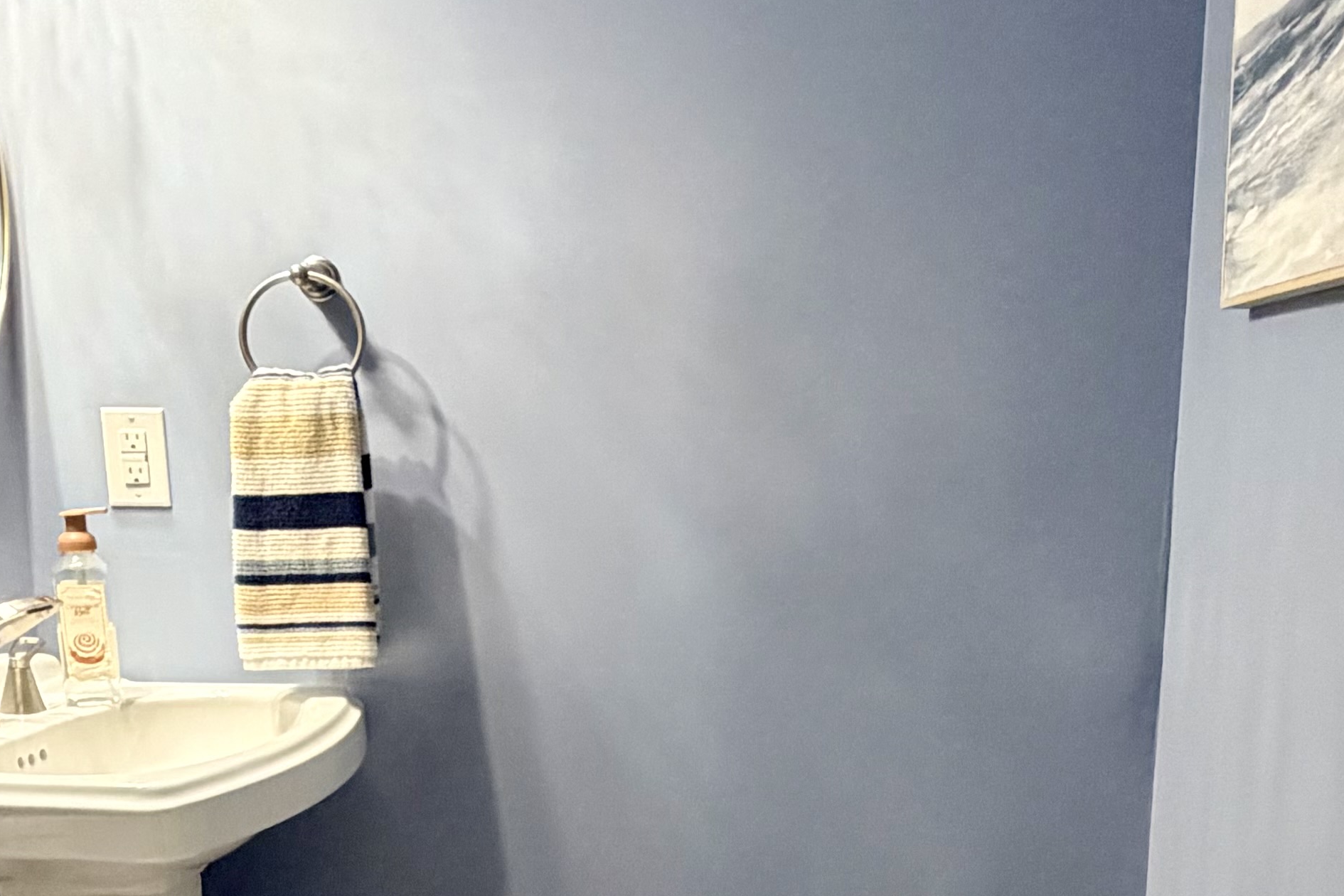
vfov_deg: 29.3
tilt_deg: -14.3
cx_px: 866
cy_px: 806
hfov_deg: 44.0
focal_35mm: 44
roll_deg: -0.8
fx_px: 1643
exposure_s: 1/60
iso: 400
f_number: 2.2
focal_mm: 2.22
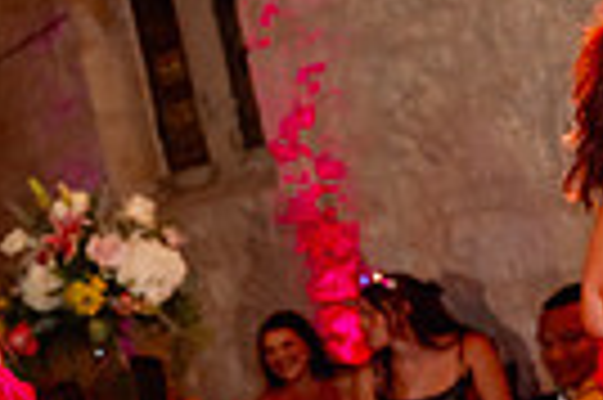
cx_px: -540
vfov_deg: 12.3
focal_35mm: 104
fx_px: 1740
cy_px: 645
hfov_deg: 16.1
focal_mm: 24
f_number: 3.5
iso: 1000
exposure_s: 1/200
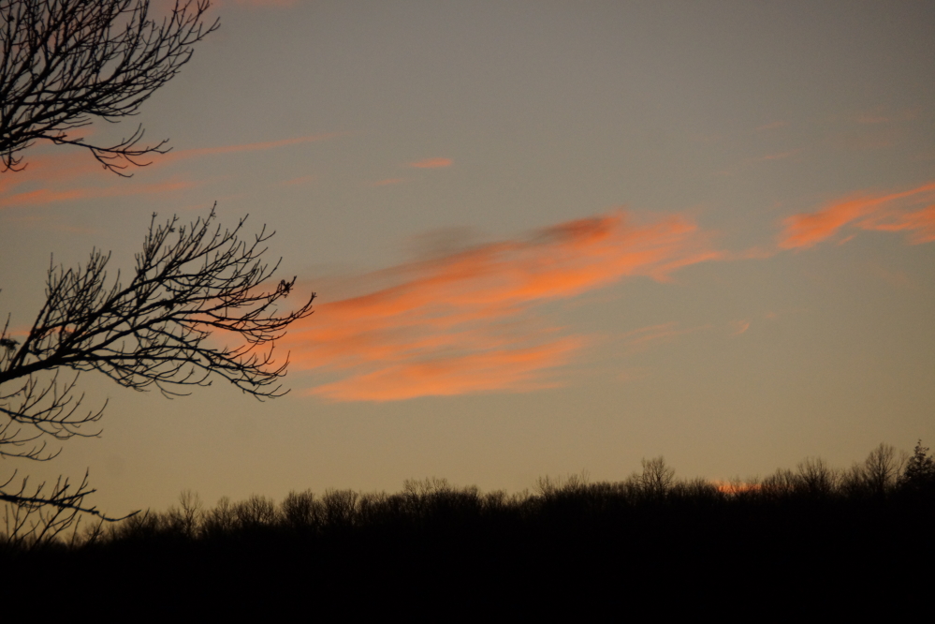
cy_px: 312
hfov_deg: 8.6
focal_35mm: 240
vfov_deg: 5.7
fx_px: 6233
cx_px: 468
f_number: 6.3
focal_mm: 160
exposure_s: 1/250
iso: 800
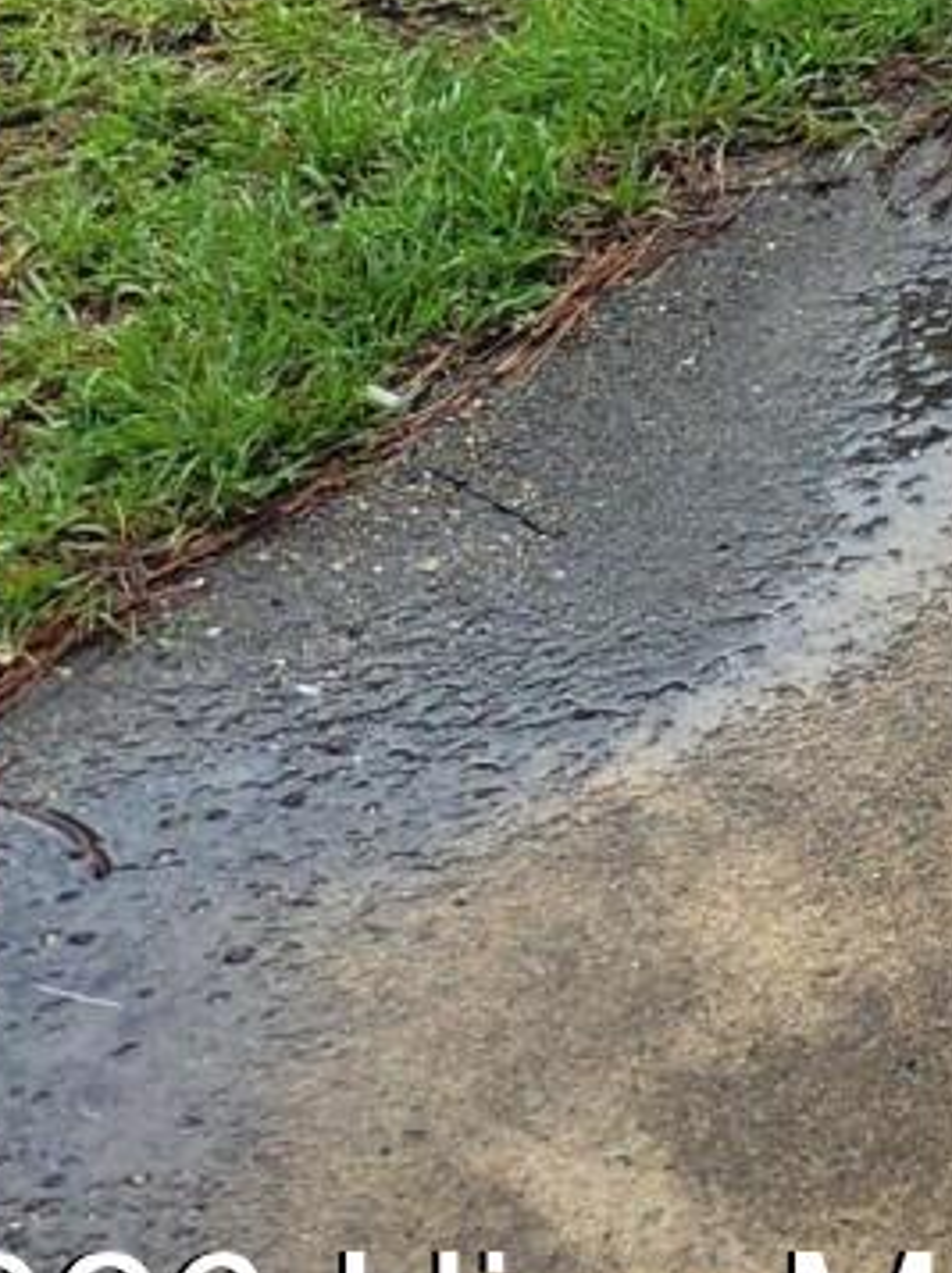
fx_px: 4739
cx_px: 2335
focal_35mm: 129
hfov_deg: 10.0
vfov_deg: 11.9
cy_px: -1911
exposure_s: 1/1468
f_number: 1.8
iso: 20
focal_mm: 5.4
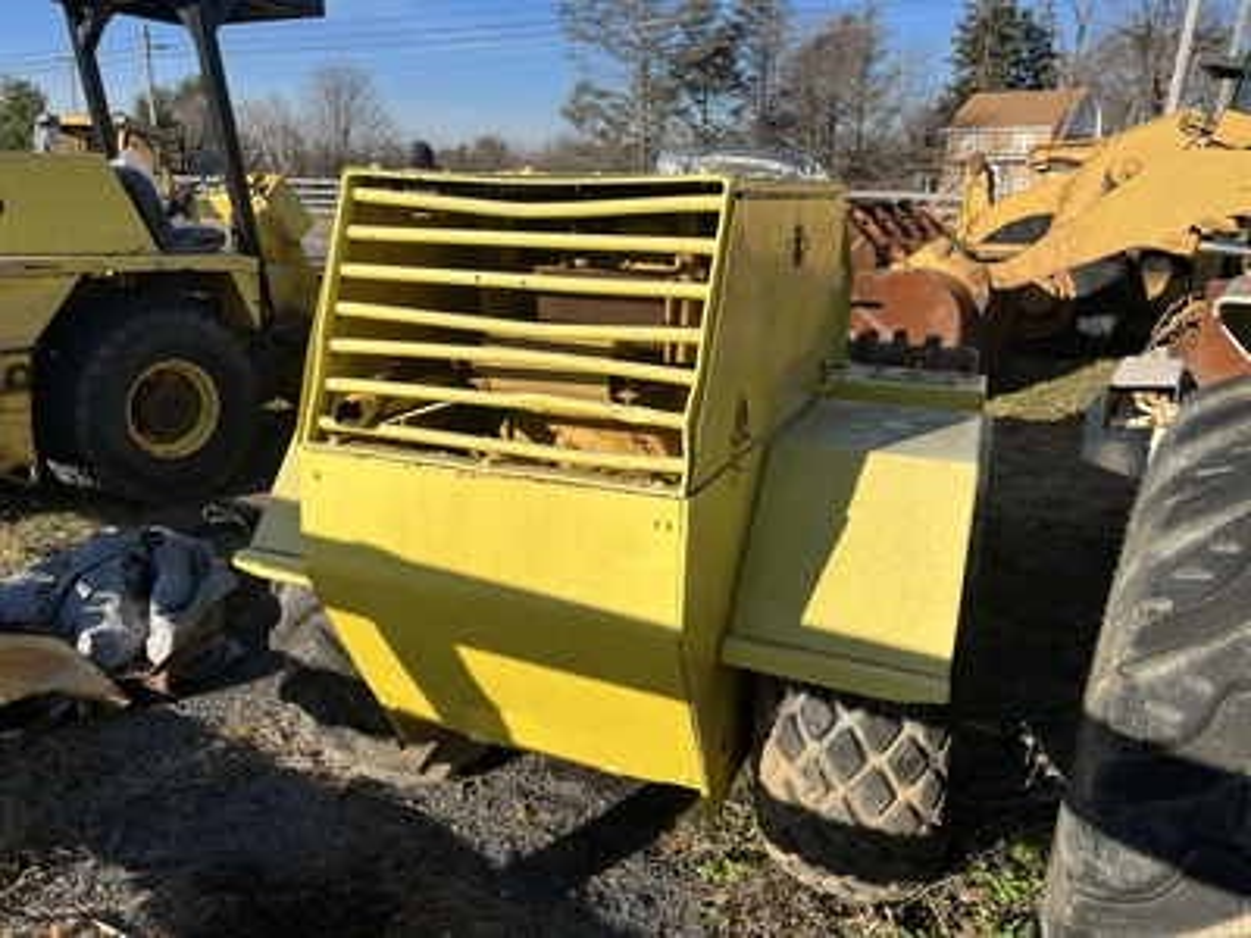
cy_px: 469
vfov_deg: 53.1
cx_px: 626
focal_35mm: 26
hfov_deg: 67.3
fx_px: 940
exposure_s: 1/3311
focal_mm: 5.1
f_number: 1.6
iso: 50
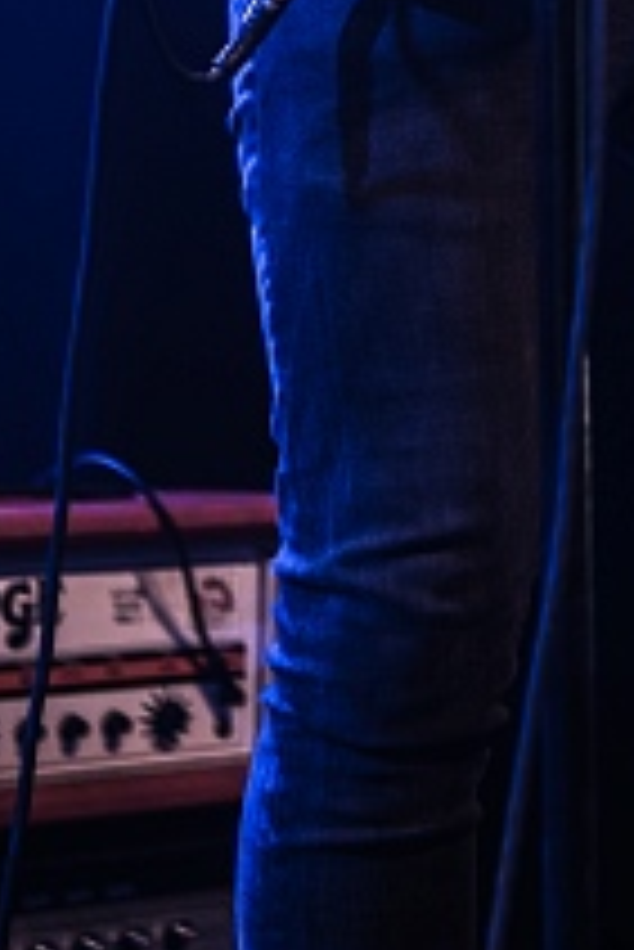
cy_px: -477
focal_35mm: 164
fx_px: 4325
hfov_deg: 8.3
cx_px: 794
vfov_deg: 12.0
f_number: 2.8
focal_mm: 48
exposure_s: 1/125
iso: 400
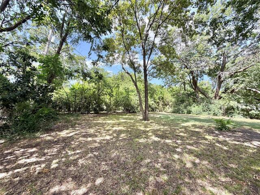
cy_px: 98
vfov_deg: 85.7
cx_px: 130
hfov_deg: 102.1
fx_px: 105
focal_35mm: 14
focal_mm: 2.22
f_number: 2.2
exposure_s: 1/229
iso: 40
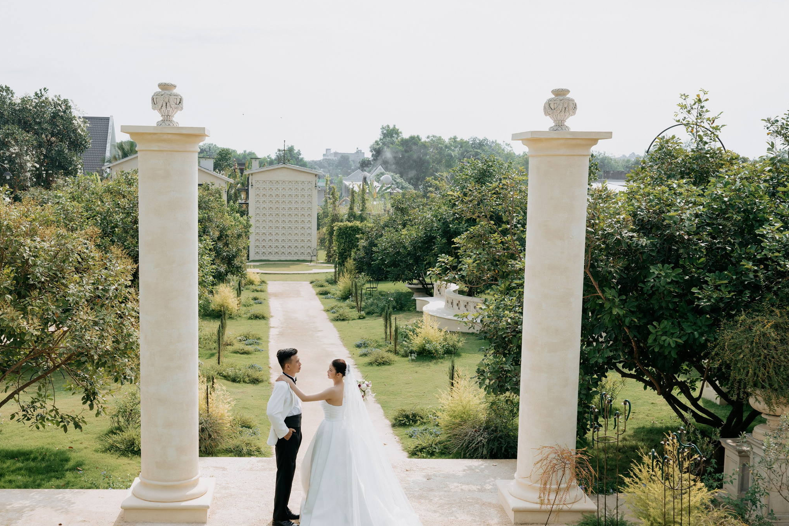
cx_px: 335
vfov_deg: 31.2
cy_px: 288
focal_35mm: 43
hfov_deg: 45.3
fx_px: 942
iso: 200
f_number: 5
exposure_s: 1/1250
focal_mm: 34
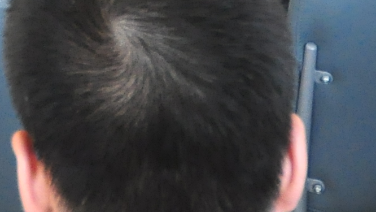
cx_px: -45
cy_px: -479
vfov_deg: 9.0
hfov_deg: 20.1
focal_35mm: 101
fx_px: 1007
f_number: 4
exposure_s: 1/60
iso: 800
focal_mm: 10
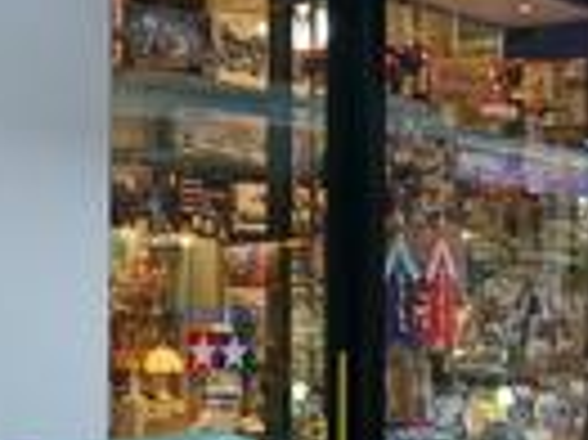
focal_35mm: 106
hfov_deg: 18.5
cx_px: 166
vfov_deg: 13.9
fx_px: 1799
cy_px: 308
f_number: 4
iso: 320
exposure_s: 1/60
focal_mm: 16
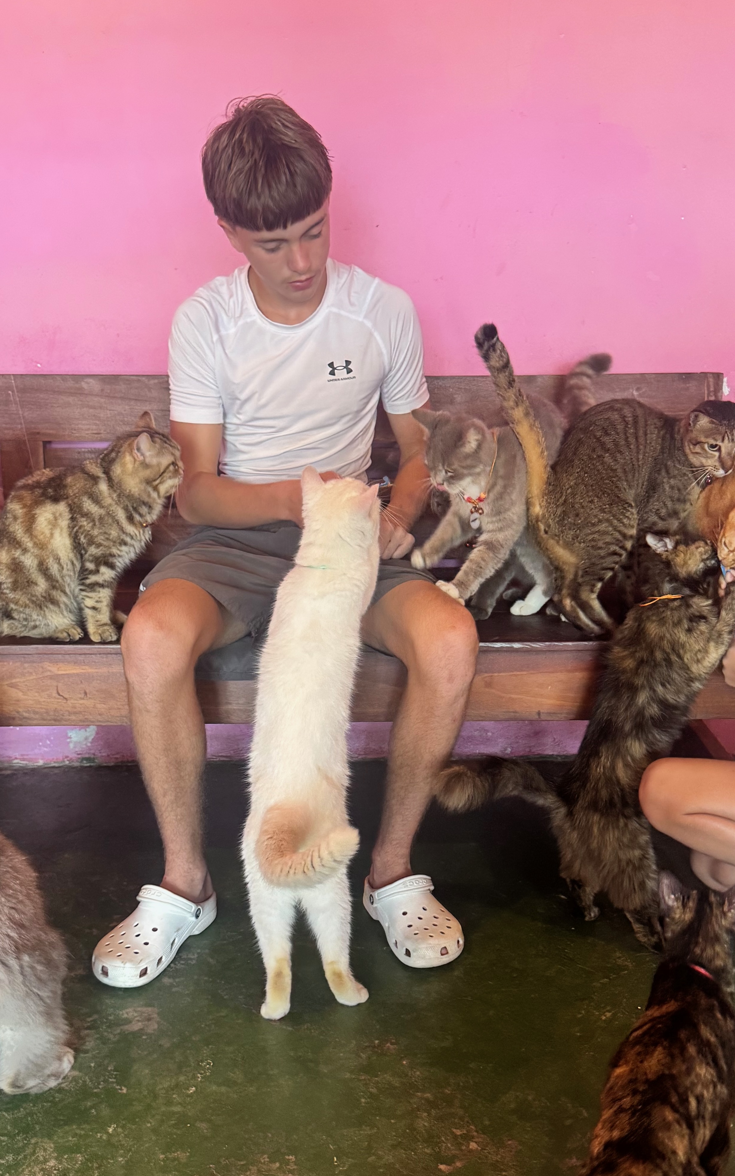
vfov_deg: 52.5
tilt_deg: -19.0
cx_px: 407
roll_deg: -1.8
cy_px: 680
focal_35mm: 37
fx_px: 1186
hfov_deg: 34.4
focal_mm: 6.76
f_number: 1.78
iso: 400
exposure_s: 1/60
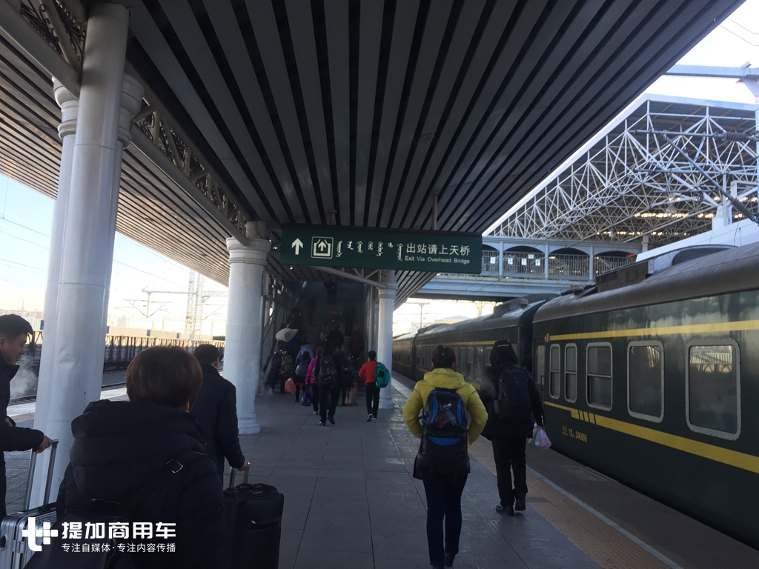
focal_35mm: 29
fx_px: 636
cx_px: 380
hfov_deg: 61.7
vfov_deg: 48.2
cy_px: 284
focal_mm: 4.15
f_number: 2.2
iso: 32
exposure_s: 1/152
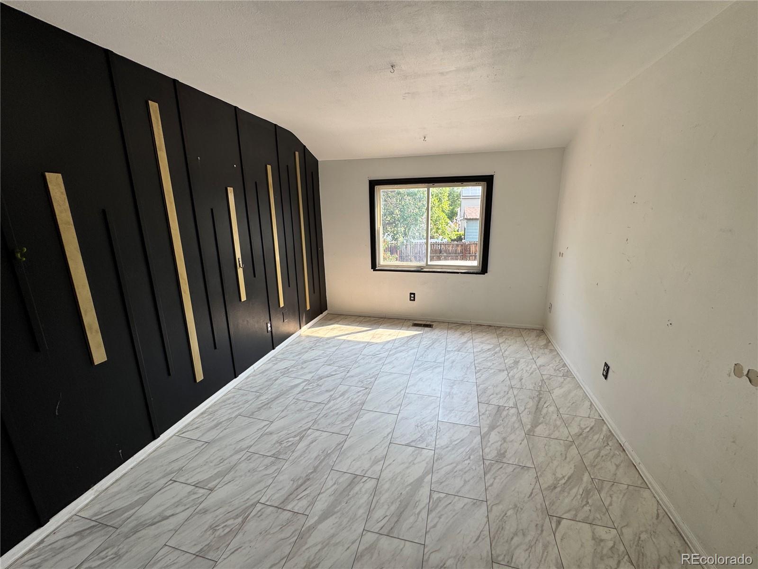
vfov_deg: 85.7
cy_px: 284
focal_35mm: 14
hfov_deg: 102.1
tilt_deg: -14.6
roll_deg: +0.8
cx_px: 379
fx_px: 307
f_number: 2.2
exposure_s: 1/204
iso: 40
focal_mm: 2.22
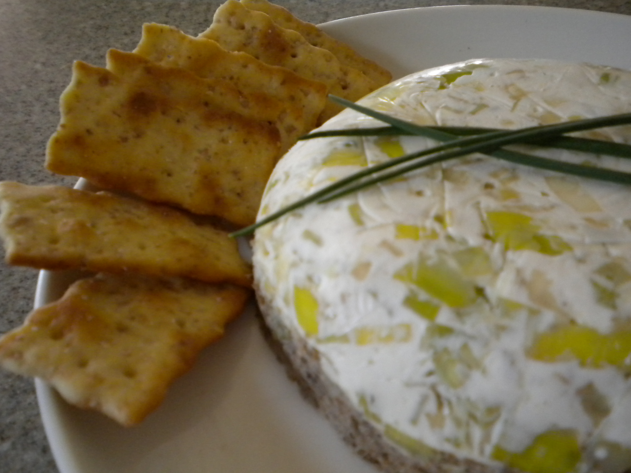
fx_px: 638
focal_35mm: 35
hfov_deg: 52.6
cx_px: 316
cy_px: 236
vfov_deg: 40.7
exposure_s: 1/31.6
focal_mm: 6.3
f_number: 3.1
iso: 400
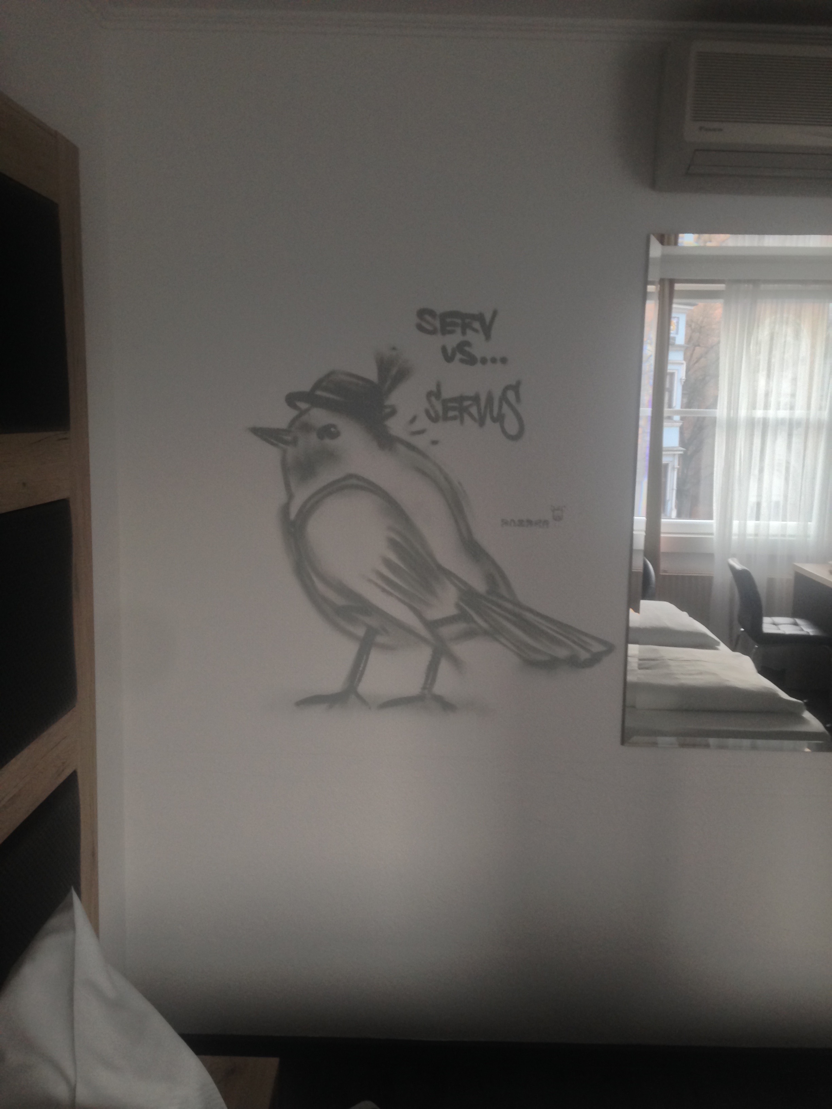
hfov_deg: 42.9
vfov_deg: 55.4
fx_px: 1058
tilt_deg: -6.5
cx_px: 416
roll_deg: +0.1
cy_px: 554
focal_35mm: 33
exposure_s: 1/20
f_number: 2.4
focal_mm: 4.12
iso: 80
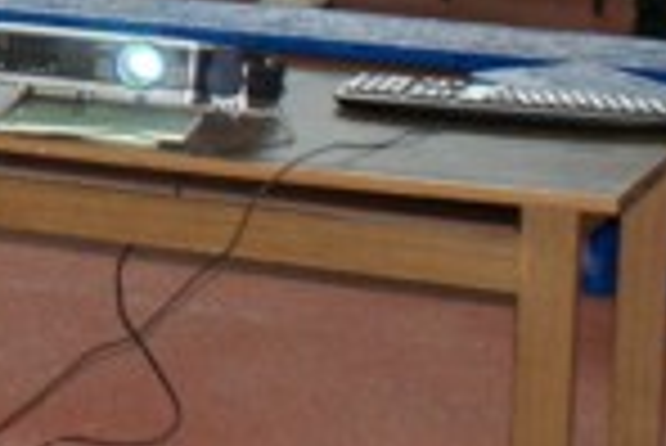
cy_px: -225
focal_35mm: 199
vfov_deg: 6.8
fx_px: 3685
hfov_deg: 9.8
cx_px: -504
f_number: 5.6
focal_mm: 28
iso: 800
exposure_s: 1/15
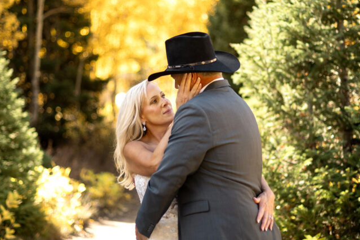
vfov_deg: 17.1
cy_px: 95
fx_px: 800
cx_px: 163
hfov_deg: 25.3
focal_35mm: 80
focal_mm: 50
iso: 200
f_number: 1.4
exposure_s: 1/1600
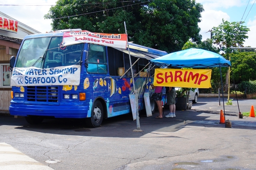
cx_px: 113
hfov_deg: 39.9
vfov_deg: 27.1
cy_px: 82
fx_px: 352
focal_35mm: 50
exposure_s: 1/160
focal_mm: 29
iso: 200
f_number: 13
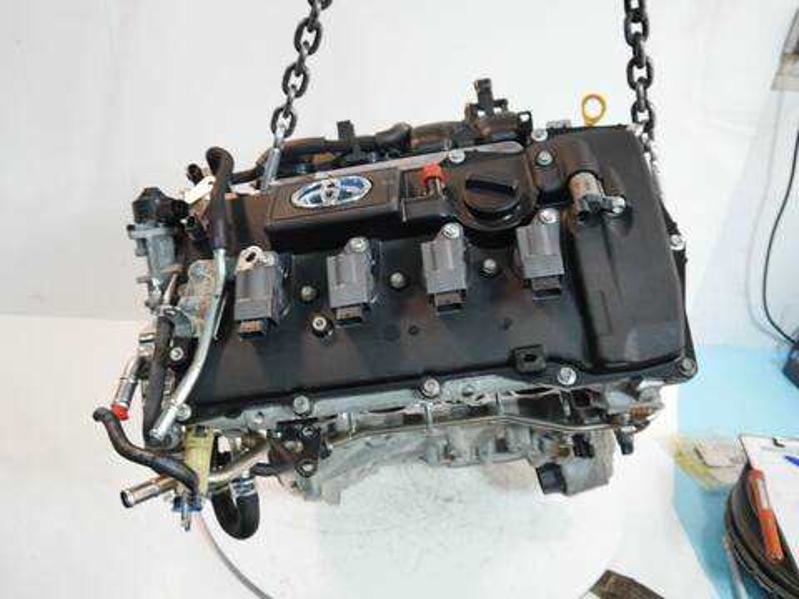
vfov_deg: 49.7
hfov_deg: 63.4
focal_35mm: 28
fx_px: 646
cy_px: 300
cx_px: 400
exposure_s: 1/60
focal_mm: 14
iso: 400
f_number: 3.5
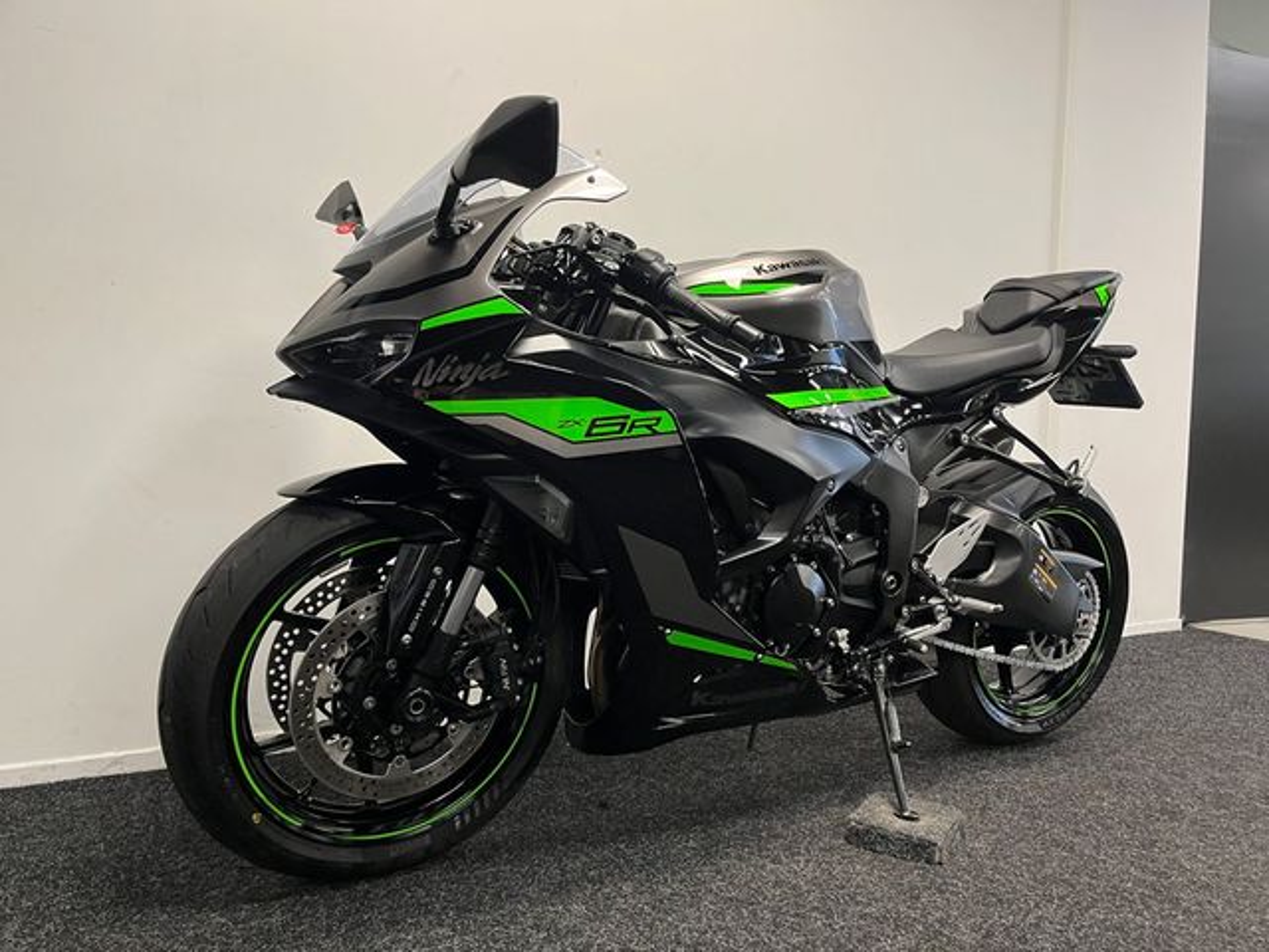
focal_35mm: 26
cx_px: 634
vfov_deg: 53.1
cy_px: 476
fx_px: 953
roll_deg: -0.3
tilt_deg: -3.4
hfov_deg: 67.3
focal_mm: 5.1
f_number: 1.6
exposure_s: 1/50
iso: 100
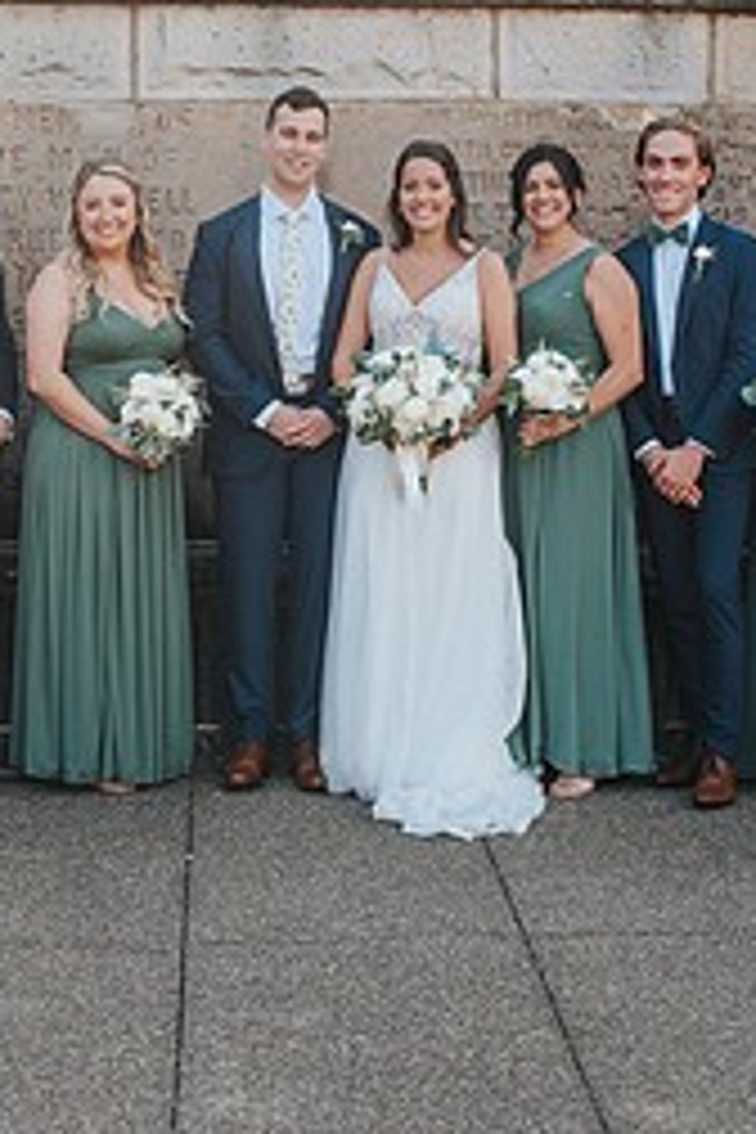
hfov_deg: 16.1
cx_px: 330
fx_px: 2677
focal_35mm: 85
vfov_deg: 23.9
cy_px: 453
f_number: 4
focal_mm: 35
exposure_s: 1/1000
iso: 640
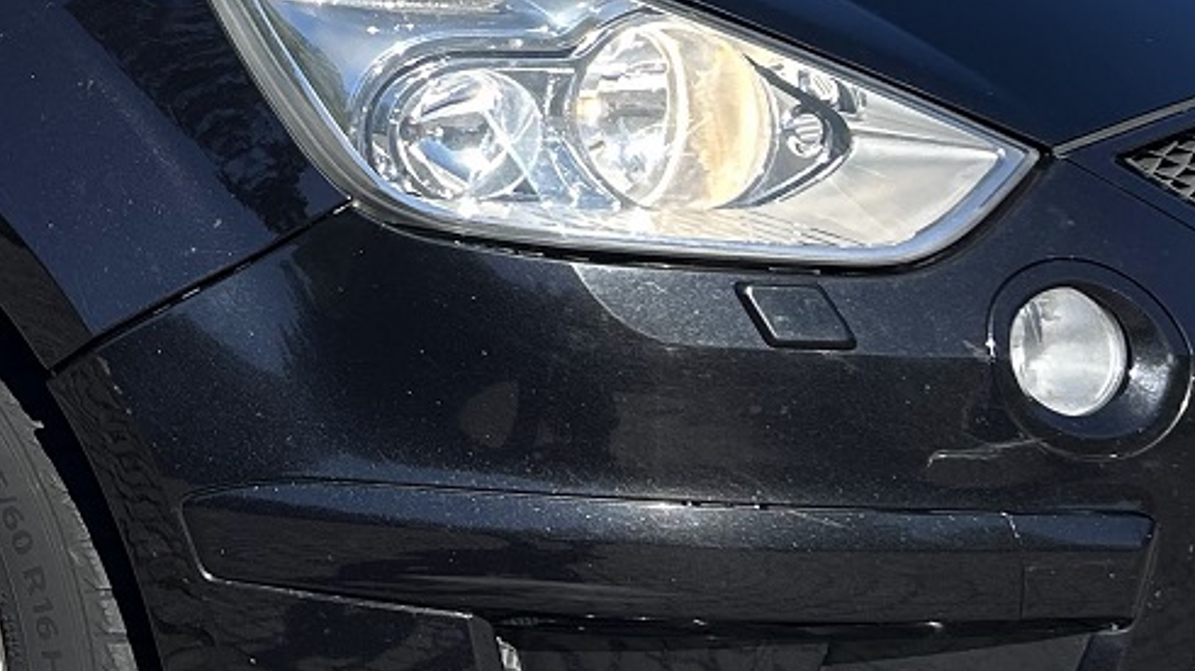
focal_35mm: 93
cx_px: -23
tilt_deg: -0.7
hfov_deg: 22.0
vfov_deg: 12.6
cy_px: -212
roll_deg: -0.6
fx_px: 2946
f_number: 1.5
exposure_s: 1/2299
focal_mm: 5.7
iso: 50
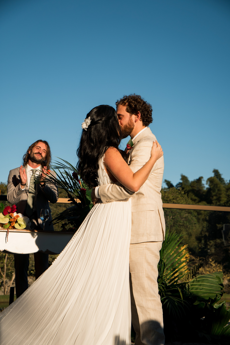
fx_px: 618
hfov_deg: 21.1
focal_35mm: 64
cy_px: 172
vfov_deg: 31.2
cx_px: 115
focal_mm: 43
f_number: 4.5
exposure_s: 1/1250
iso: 100
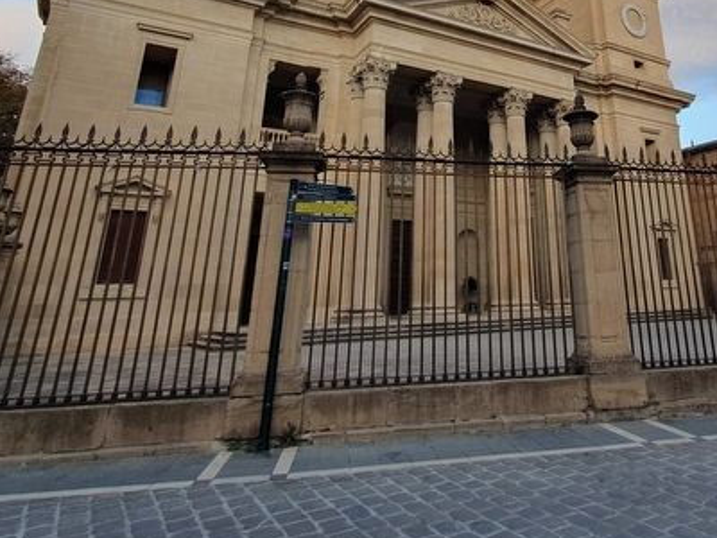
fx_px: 539
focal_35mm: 26
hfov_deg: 65.2
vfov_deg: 48.3
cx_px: 488
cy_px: 68
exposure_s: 1/161
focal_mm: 1.8
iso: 50
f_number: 2.2
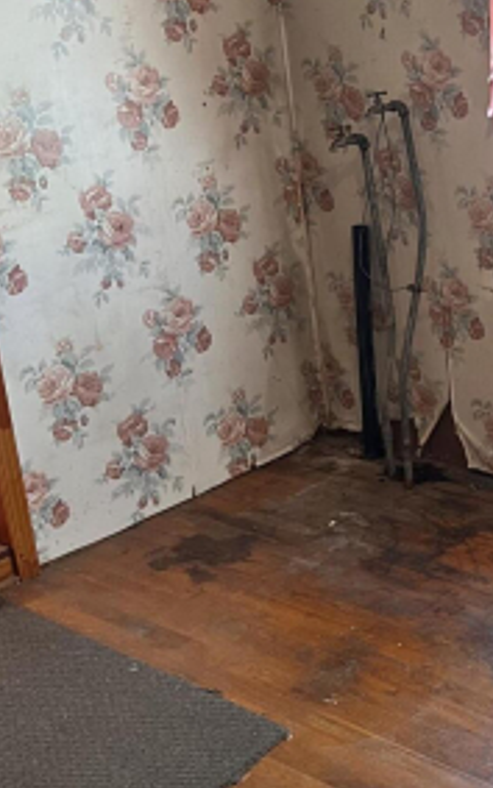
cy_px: 352
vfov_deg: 31.5
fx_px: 1397
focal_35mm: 65
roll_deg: +2.0
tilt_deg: -18.7
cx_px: 629
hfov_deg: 18.7
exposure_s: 1/60
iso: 250
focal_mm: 5.7
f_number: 1.5
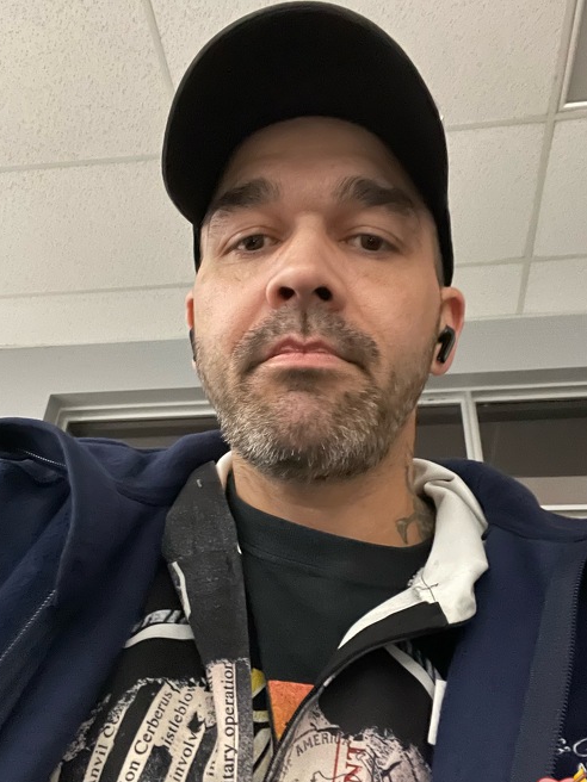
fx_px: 724
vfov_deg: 56.8
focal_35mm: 32
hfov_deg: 44.2
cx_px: 288
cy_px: 416
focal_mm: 2.71
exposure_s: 1/15
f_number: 2.2
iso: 1250
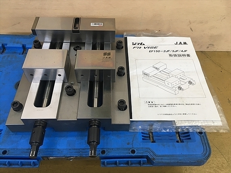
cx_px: 116
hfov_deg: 61.7
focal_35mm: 29
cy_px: 86
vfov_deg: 48.2
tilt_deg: -53.5
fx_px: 194
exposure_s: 1/30
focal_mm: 4.15
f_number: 2.2
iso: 32
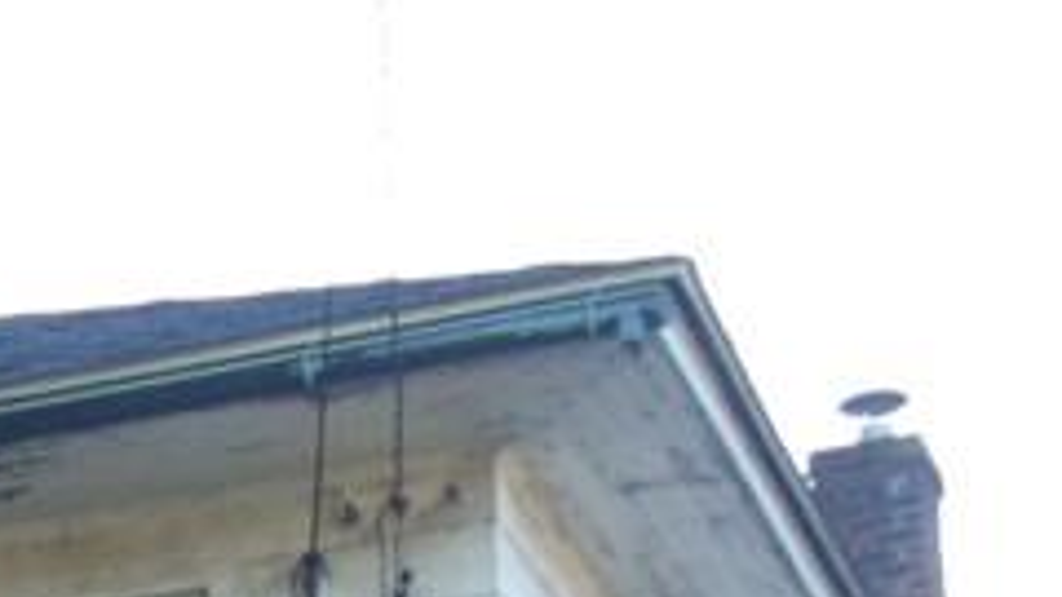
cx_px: -199
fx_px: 4590
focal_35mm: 163
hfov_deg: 12.9
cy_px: 1685
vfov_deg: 6.8
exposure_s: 1/125
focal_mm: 6.3
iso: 80
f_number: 3.2
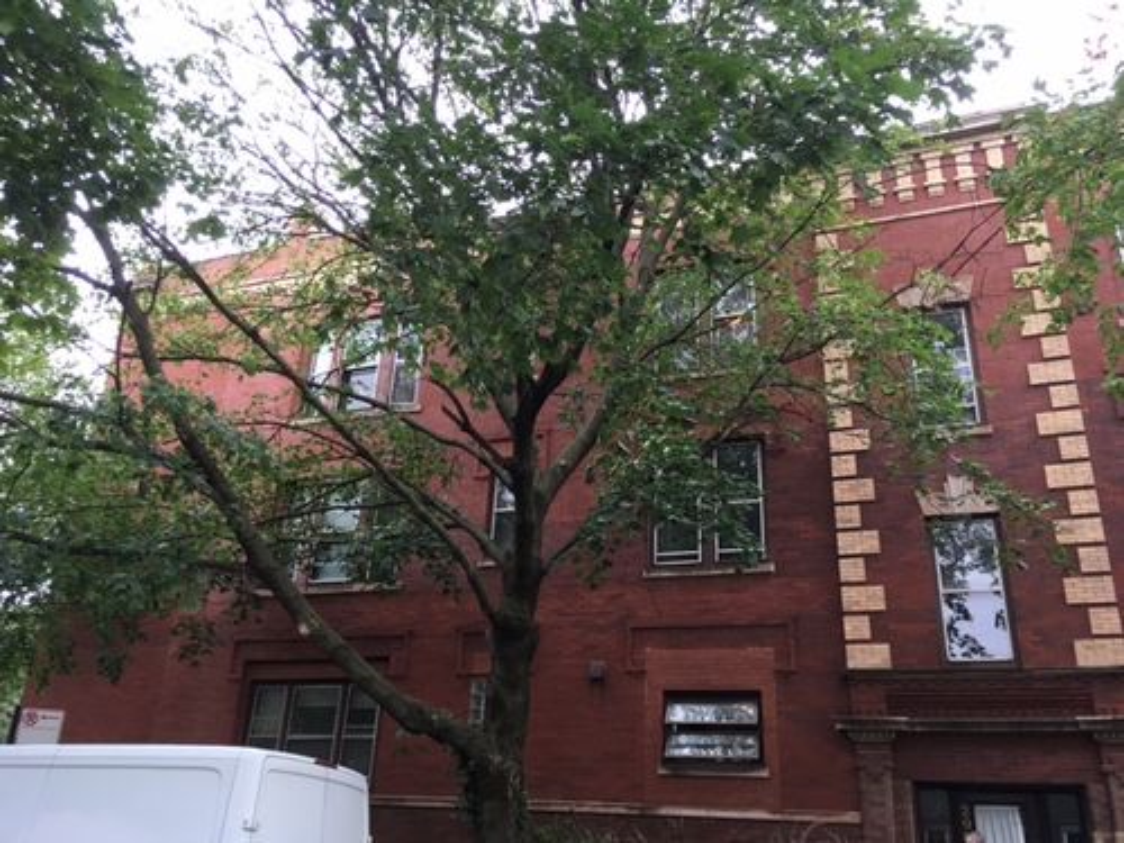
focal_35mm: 29
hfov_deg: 61.7
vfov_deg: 48.2
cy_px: 422
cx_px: 562
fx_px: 942
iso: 40
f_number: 2.2
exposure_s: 1/120
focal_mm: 4.15
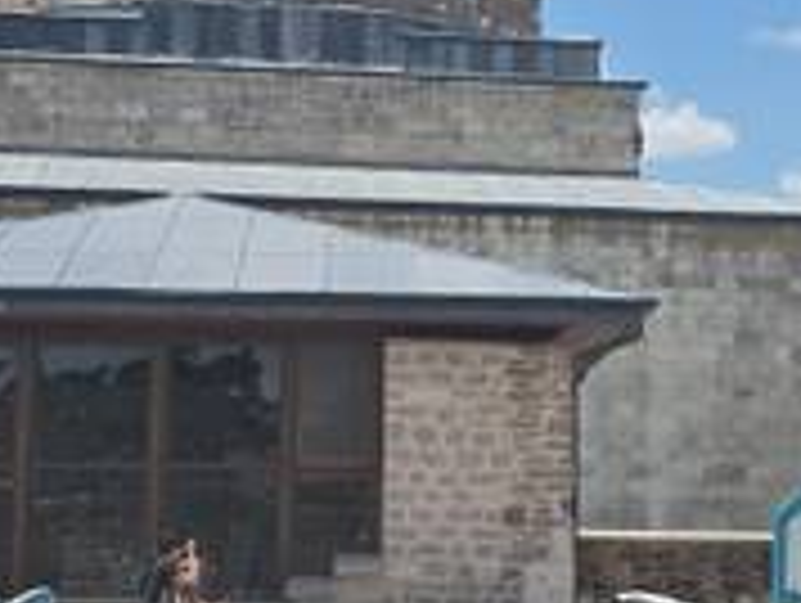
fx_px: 2155
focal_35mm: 93
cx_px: 446
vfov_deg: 15.9
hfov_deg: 21.0
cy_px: 279
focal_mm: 6.3
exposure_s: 1/7333
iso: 80
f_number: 1.7
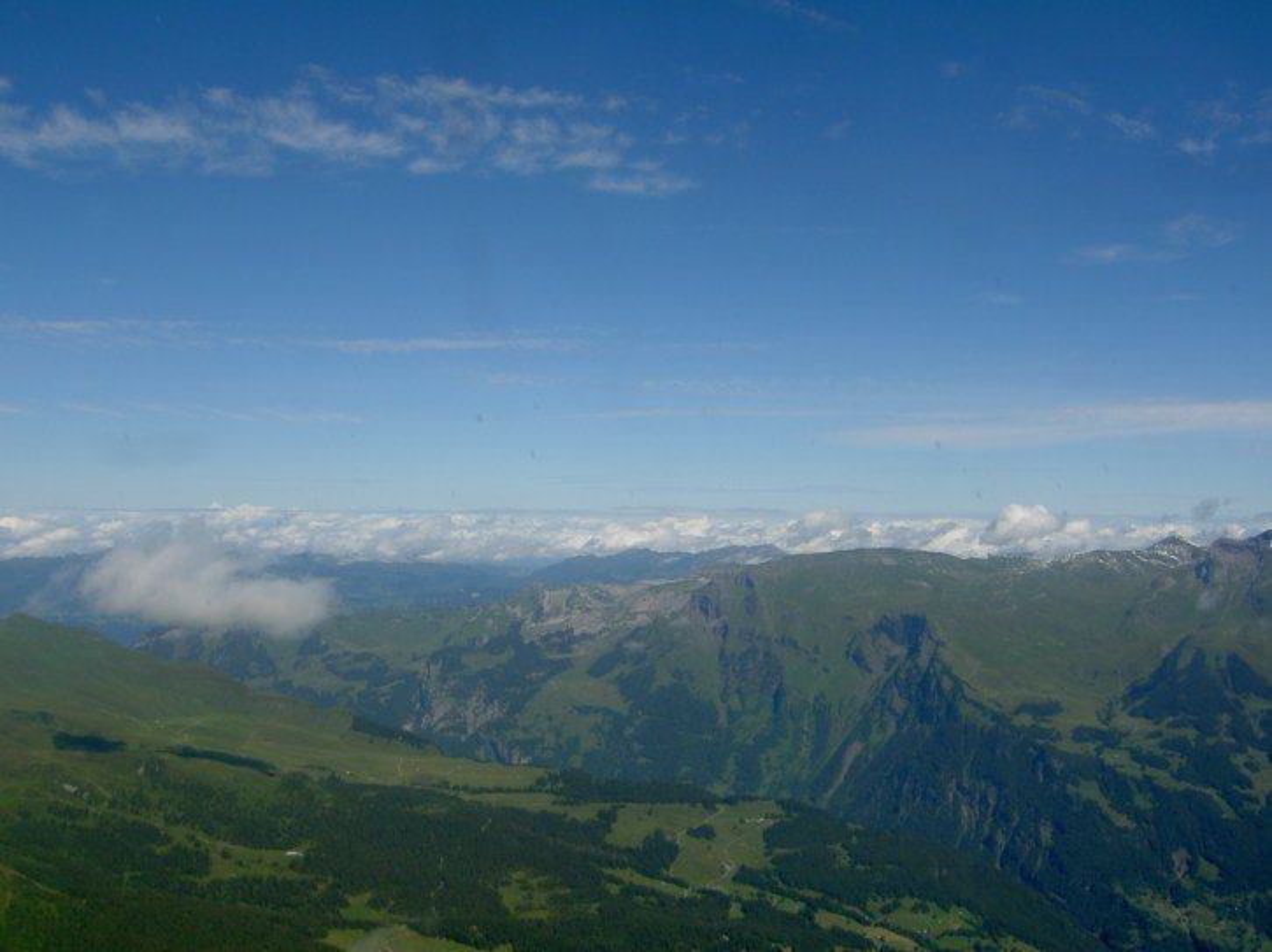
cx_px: 636
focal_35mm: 34
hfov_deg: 54.0
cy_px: 476
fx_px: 1249
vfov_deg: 41.8
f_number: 4.7
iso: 50
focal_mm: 5.6
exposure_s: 1/500
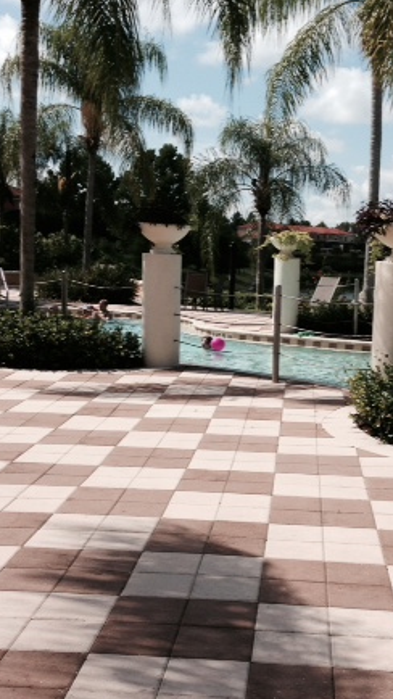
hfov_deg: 22.5
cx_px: 258
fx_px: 982
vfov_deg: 39.1
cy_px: 396
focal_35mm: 53
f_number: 2.4
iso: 50
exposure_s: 1/1938
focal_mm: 4.12
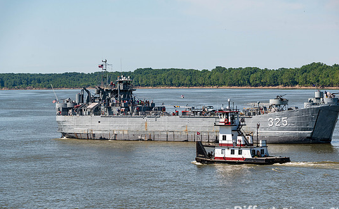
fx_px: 1658
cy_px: 118
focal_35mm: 180
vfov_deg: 7.2
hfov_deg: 11.7
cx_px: 182
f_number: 8
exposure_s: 1/250
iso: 64
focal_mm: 160
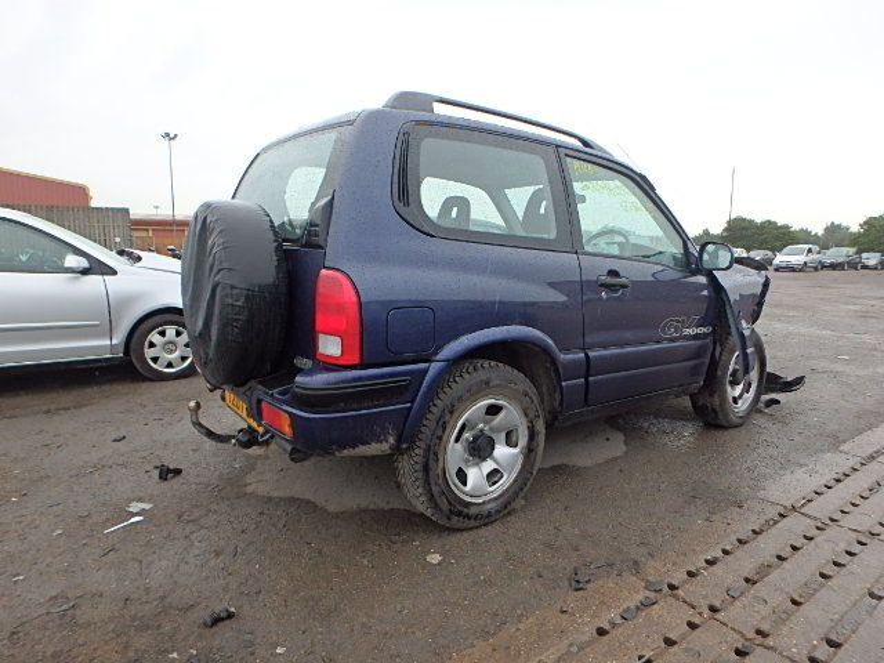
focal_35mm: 21
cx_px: 442
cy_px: 332
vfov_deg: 63.4
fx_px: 536
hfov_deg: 79.0
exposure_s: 1/250
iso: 125
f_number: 3.5
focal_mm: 3.7
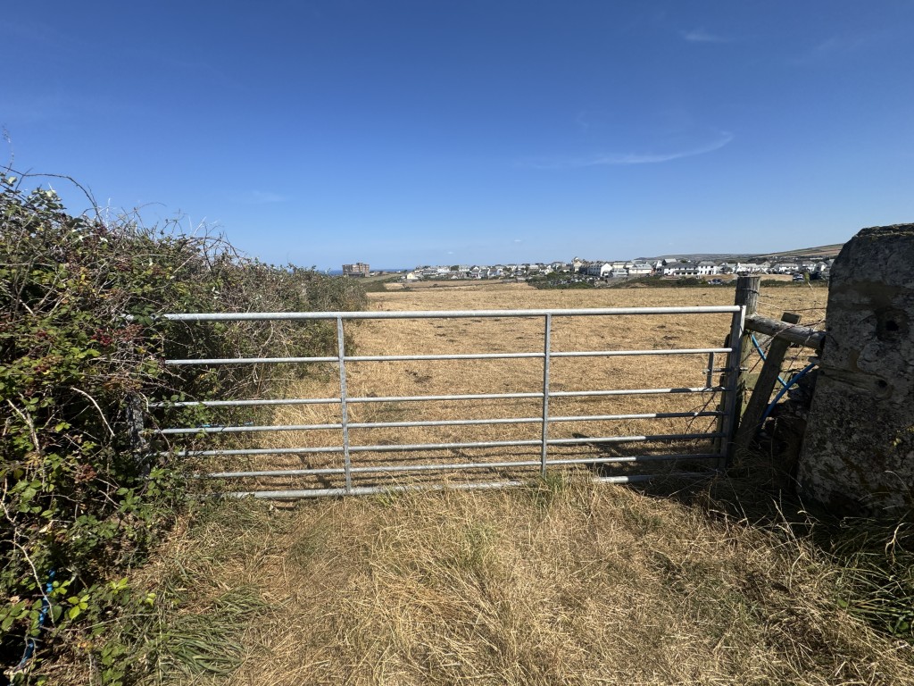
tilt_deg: -14.2
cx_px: 457
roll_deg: +1.1
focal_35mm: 14
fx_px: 370
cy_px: 343
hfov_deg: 102.1
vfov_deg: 85.7
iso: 50
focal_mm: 2.22
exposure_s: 1/2584
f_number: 2.2
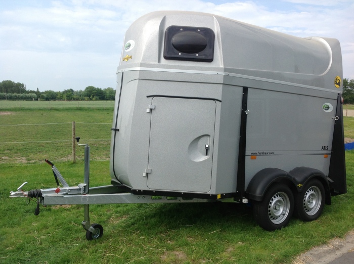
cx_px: 177
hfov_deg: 52.7
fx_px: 357
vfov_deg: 40.6
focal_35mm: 35
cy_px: 132
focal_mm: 4.28
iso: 50
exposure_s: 1/1439
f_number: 2.4
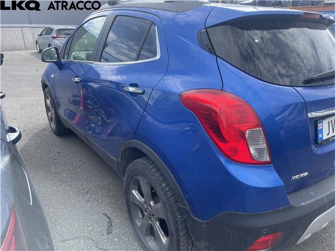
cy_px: 126
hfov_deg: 67.3
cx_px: 168
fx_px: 252
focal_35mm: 26
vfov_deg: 53.1
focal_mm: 4.2
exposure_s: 1/754
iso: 32
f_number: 1.6
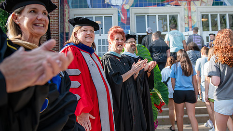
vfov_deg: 30.5
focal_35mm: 39
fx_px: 241
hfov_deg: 51.4
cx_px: 135
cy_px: 64
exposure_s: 1/320
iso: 100
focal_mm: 31
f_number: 2.8
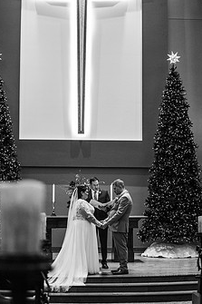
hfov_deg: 14.5
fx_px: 792
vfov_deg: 21.7
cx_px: 102
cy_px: 131
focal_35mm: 94
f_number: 2.8
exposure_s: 1/250
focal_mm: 70
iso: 2000
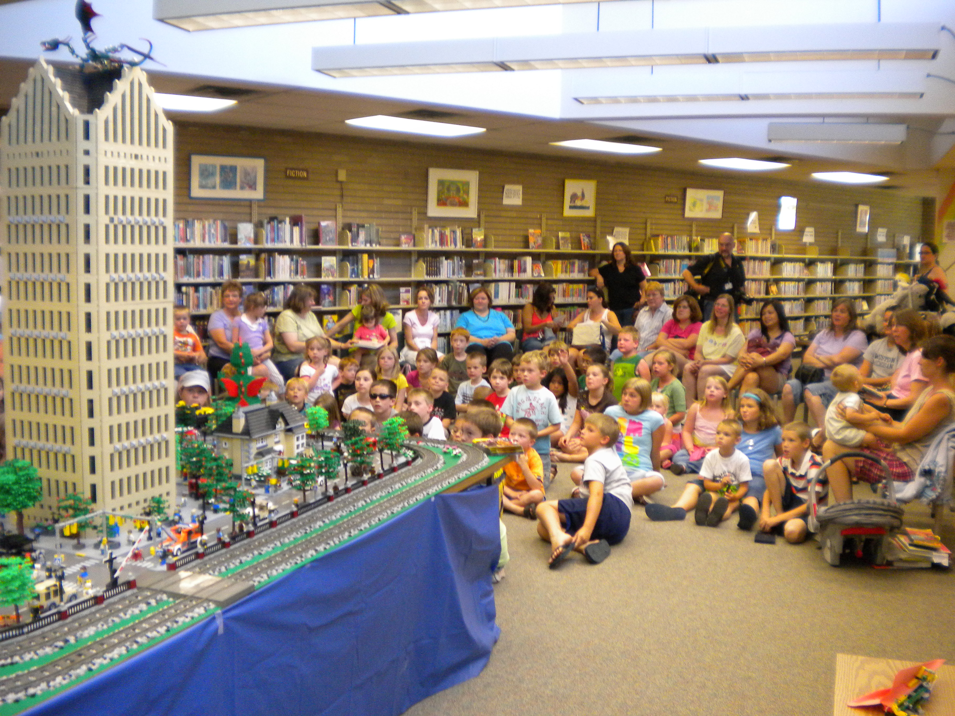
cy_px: 358
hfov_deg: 52.6
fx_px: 966
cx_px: 478
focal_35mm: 35
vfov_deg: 40.7
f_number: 3.1
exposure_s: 1/52.8
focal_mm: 6.3
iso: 370
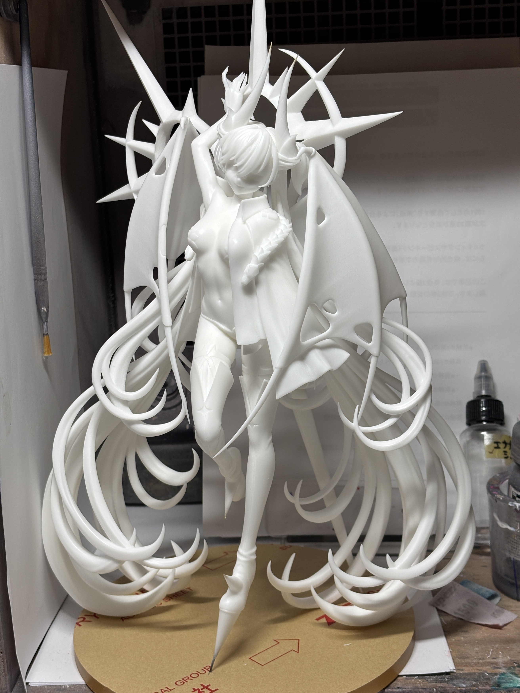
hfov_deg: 28.0
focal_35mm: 52
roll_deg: +1.5
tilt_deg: -14.8
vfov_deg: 36.8
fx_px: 1042
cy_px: 346
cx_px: 260
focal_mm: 5.96
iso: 50
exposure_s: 1/100
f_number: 1.6
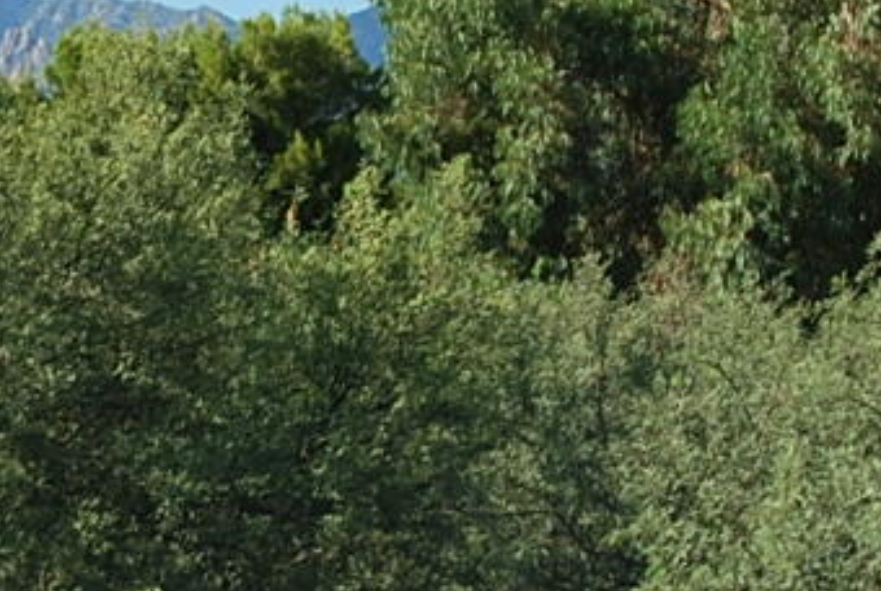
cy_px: 75
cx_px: -21
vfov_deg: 5.8
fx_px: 5859
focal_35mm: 239
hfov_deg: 8.5
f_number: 8
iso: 100
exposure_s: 1/200
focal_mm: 28
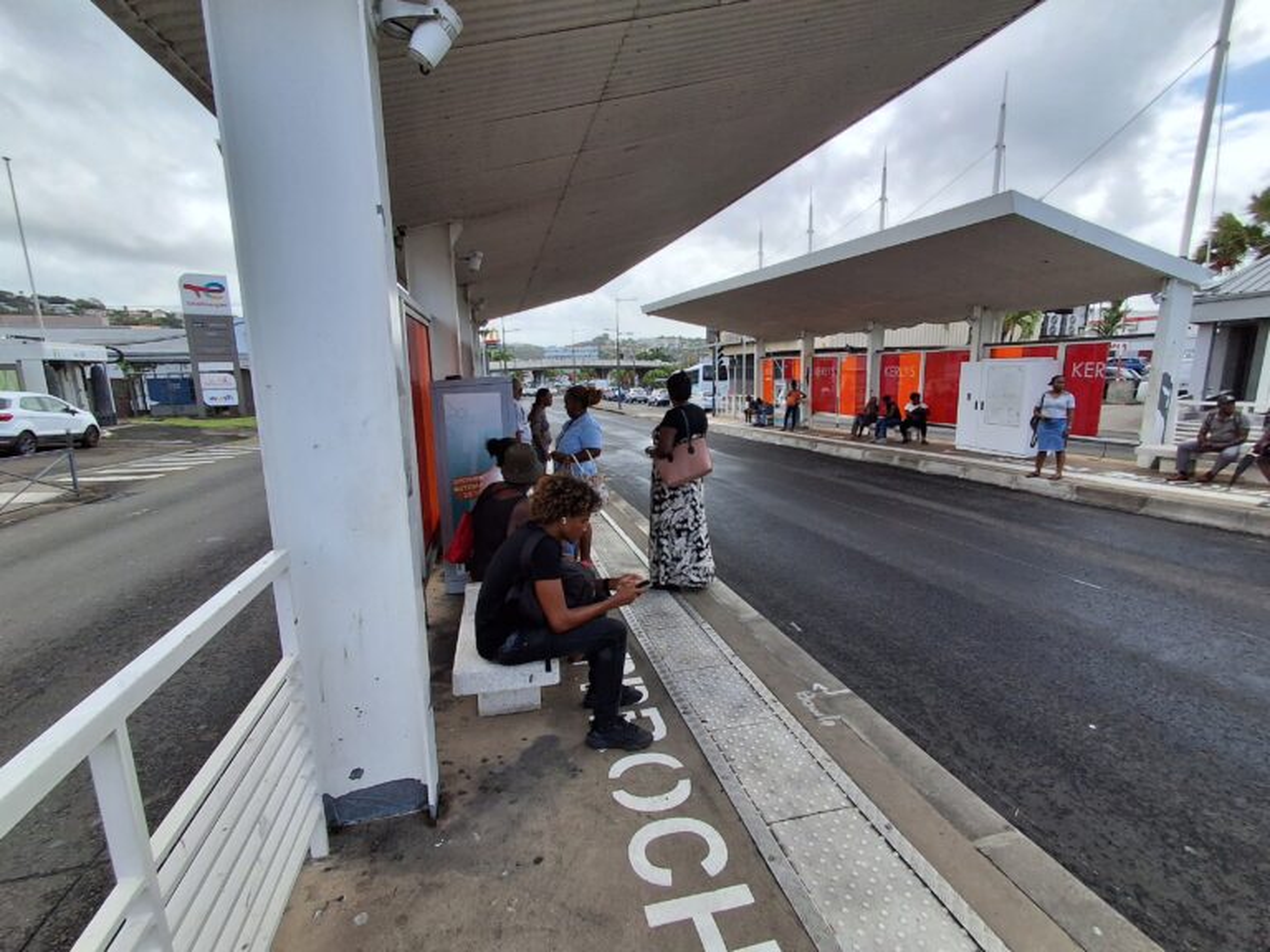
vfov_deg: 78.1
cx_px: 635
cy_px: 476
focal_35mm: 16
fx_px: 587
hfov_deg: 94.5
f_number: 2.2
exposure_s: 1/863
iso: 40
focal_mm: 1.64
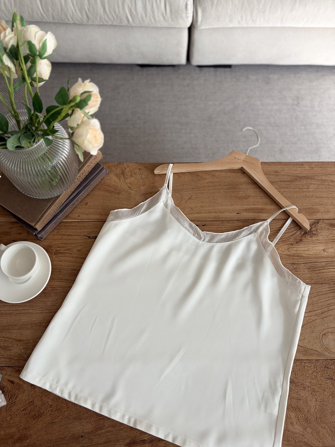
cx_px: 168
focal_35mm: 26
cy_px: 224
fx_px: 335
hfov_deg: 53.1
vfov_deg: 67.3
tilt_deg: -70.6
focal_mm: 5.96
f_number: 1.6
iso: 50
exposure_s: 1/122
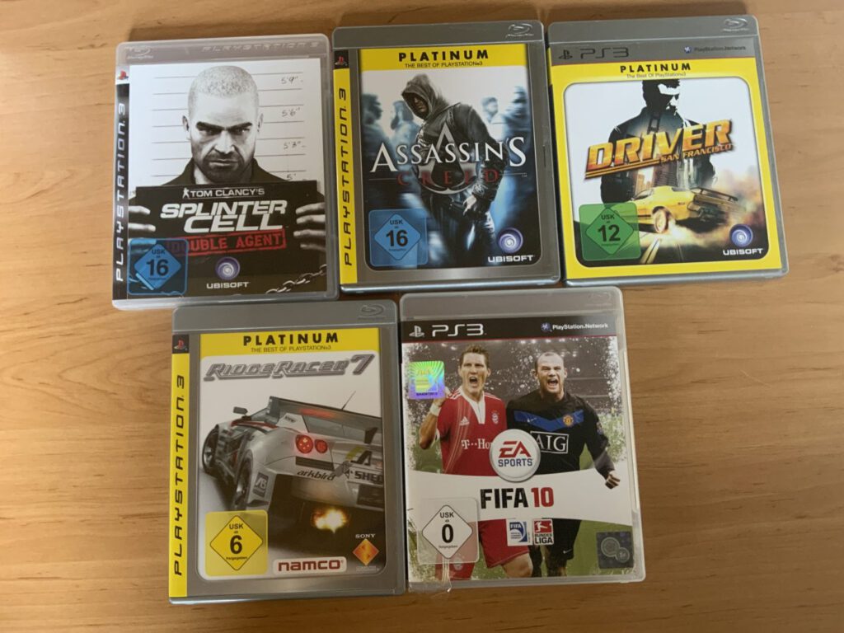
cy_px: 316
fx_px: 707
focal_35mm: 29
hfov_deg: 61.7
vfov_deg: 48.2
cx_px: 422
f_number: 1.8
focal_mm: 3
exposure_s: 1/60
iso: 125
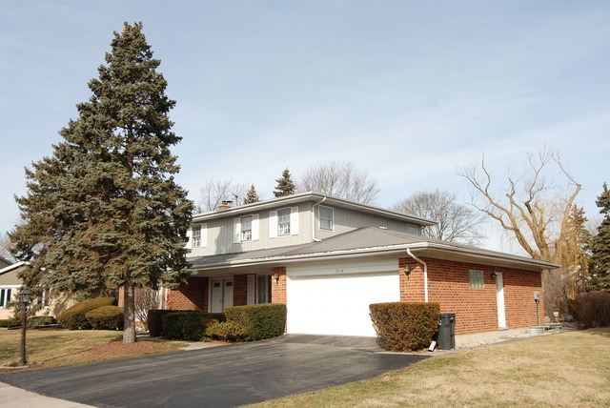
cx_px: 305
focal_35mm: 30
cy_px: 204
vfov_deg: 43.7
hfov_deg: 61.9
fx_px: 509
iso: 100
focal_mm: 20
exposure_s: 1/250
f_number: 8
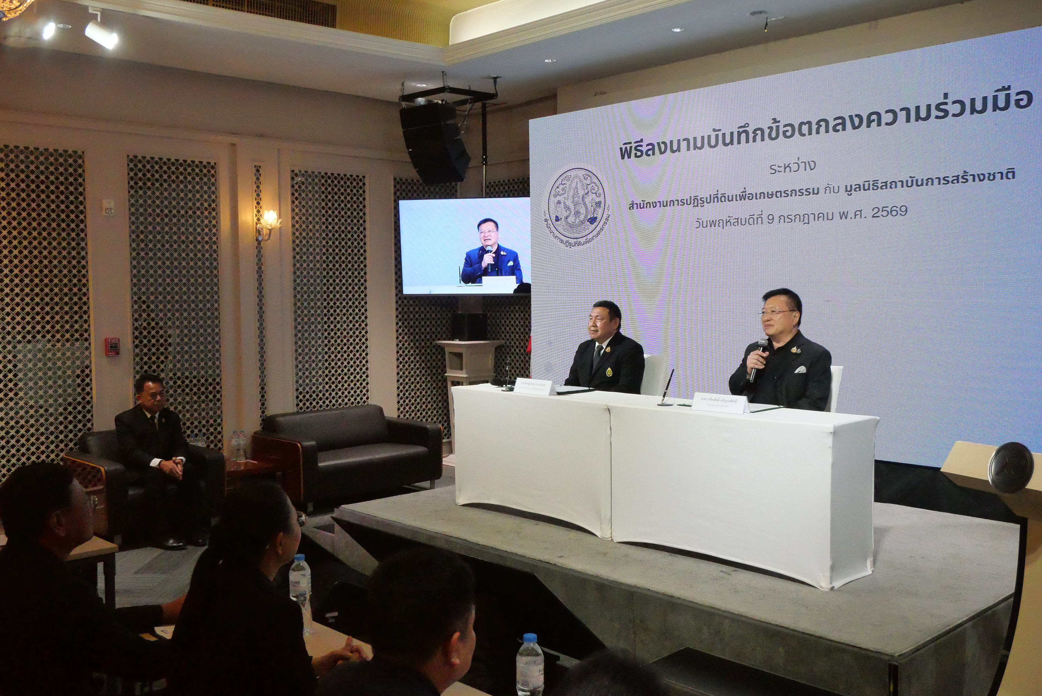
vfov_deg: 37.9
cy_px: 348
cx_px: 521
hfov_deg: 54.4
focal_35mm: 35
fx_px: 1014
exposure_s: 1/500
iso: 6400
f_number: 5.6
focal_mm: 17
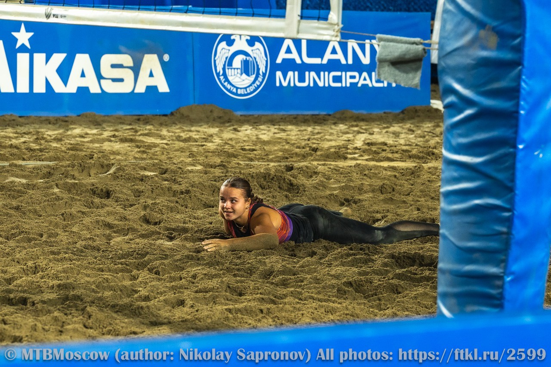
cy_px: 184
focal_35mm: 195
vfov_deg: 7.0
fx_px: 2984
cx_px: 276
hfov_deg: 10.5
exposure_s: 1/640
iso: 1250
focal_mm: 130
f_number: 5
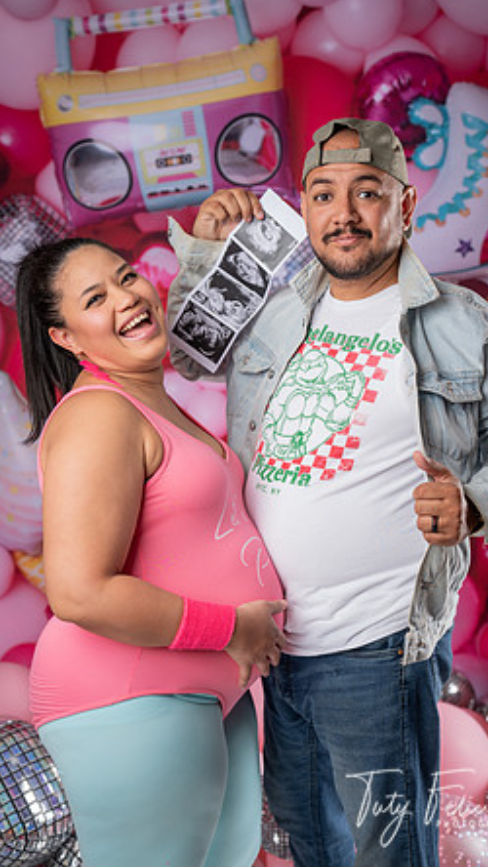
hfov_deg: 23.5
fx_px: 1172
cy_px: 430
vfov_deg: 40.6
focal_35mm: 51
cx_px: 264
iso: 50
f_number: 3.5
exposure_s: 1/60
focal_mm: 48
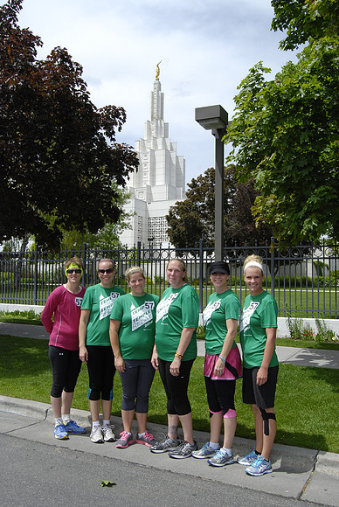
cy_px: 254
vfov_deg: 57.2
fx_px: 465
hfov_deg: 40.1
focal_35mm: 33
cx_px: 170
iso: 400
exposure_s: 1/500
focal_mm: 22
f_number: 10
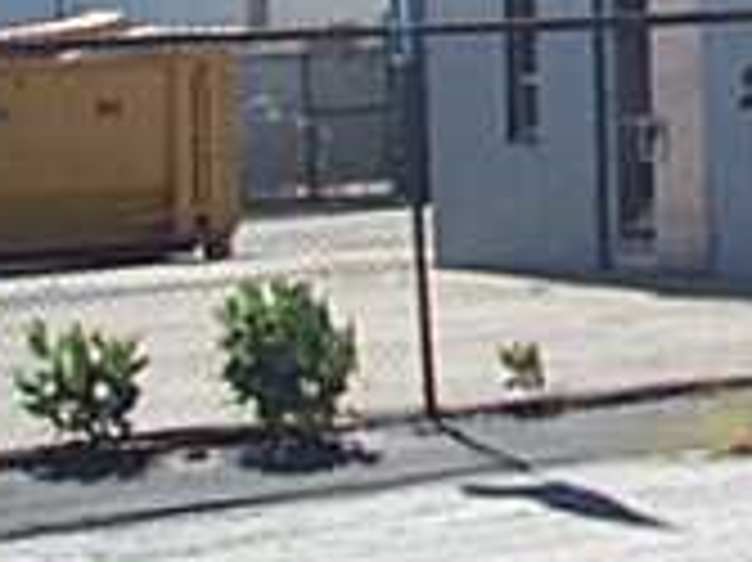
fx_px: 3842
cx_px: 1522
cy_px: -540
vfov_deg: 8.0
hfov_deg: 10.3
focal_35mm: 177
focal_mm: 6.2
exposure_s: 1/229
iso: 80
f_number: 5.6
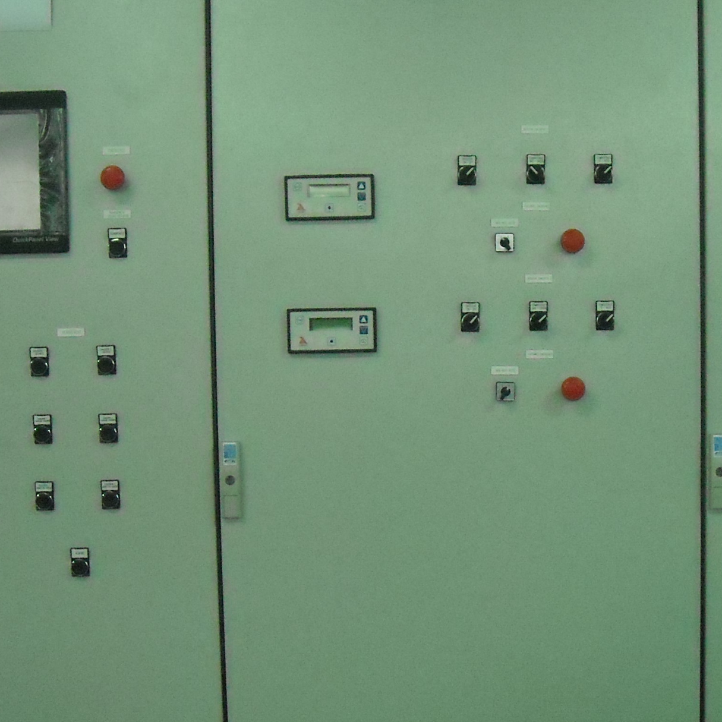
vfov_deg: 26.1
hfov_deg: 26.0
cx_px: 433
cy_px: 416
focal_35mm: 66
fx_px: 1557
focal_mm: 5.7
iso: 800
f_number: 2.8
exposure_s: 1/114
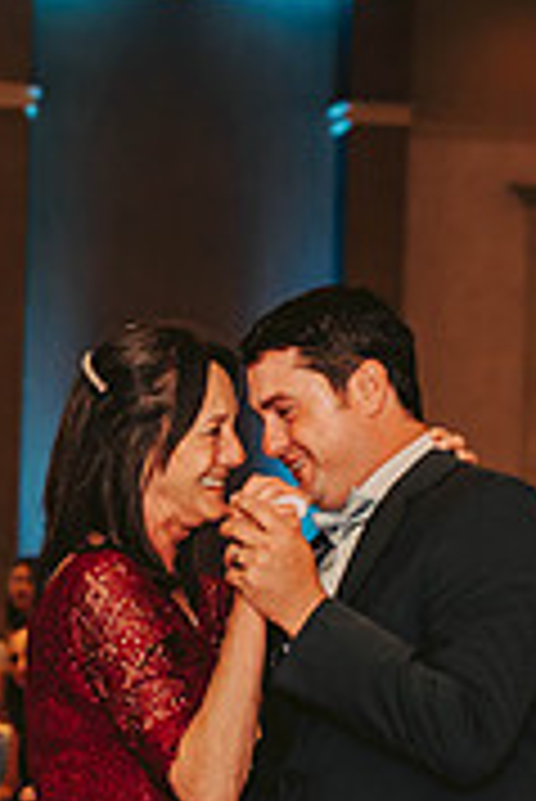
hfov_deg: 8.4
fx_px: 3633
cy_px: 565
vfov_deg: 12.6
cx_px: 275
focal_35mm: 163
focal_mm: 50
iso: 800
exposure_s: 1/125
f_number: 2.5
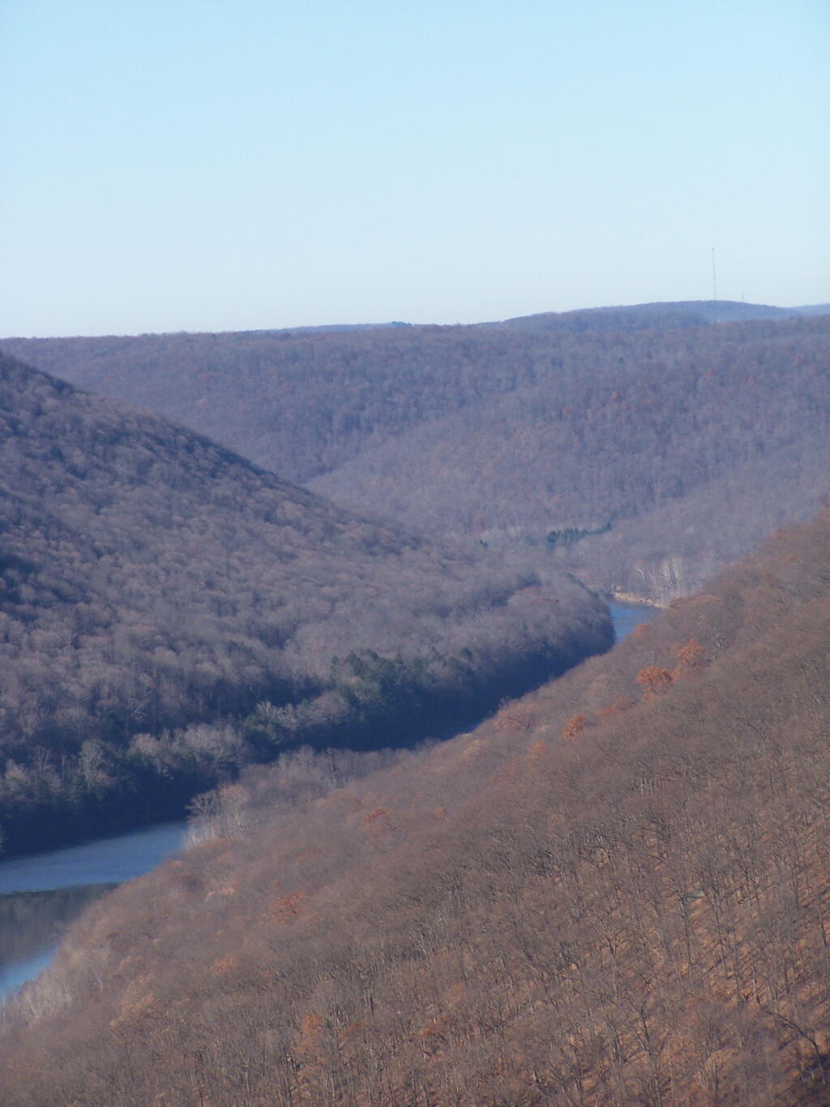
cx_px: 415
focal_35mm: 209
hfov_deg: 7.1
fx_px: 6681
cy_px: 554
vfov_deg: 9.5
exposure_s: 1/640
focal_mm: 34.6
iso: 100
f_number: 4.5
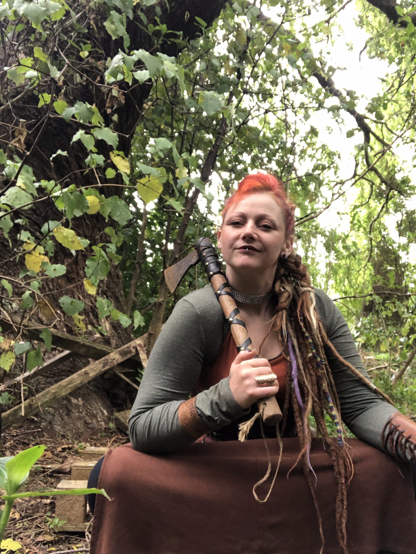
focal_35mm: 32
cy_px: 277
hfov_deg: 44.2
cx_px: 208
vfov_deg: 56.8
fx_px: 512
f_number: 2.2
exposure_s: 1/60
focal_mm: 2.87
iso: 125
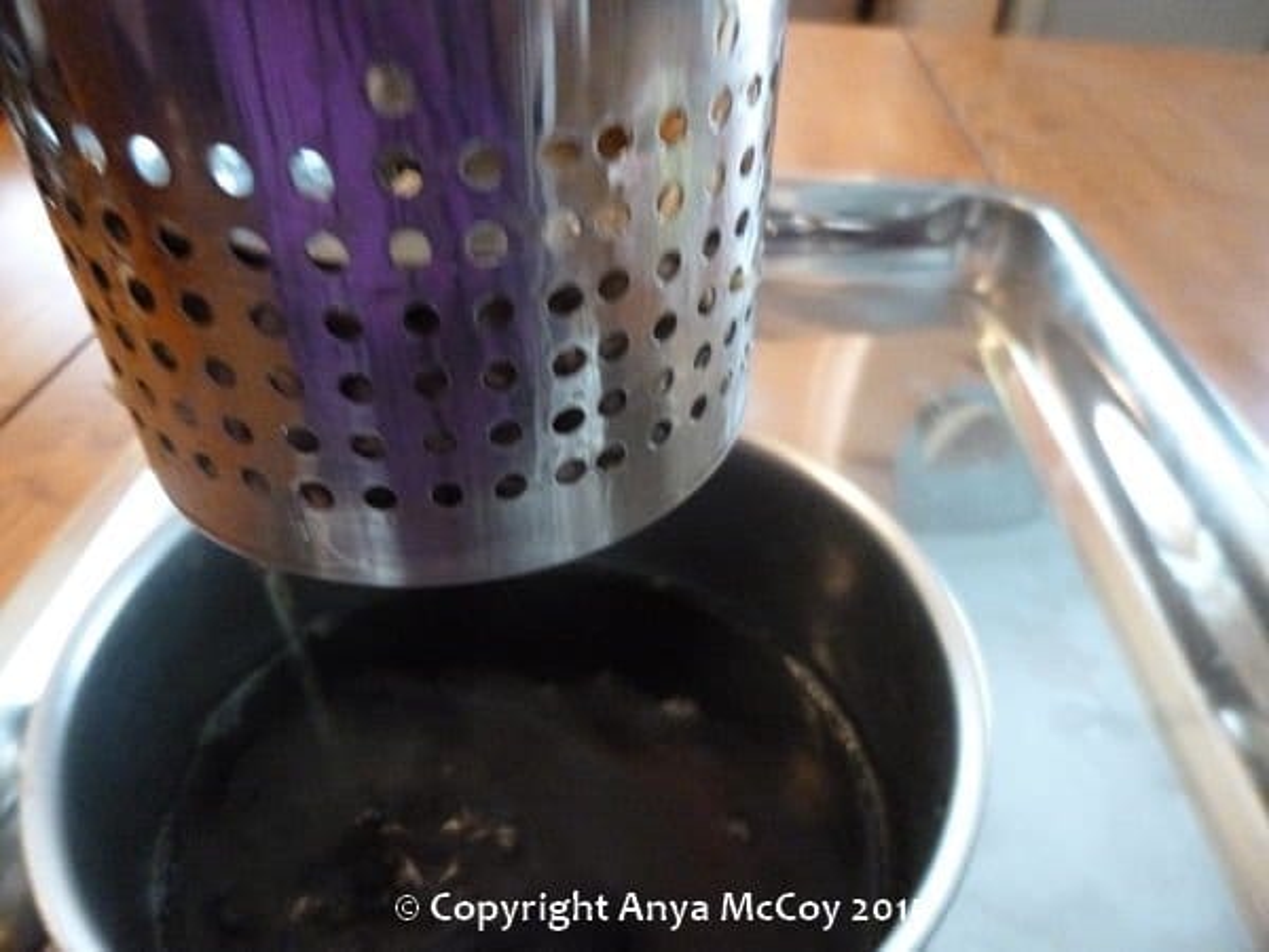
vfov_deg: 54.9
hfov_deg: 69.4
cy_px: 476
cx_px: 634
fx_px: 916
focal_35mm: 25
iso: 1000
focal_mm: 4.5
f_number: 3.1
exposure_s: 1/15
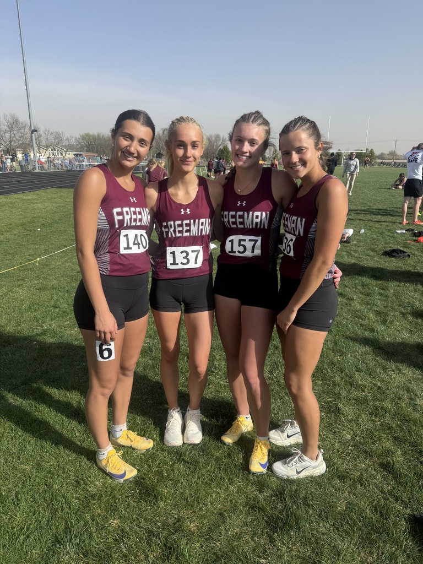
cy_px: 282
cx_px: 212
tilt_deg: -16.6
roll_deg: -2.6
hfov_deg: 56.8
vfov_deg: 71.6
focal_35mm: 24
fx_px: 391
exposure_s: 1/3425
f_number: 1.78
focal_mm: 6.76
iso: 80
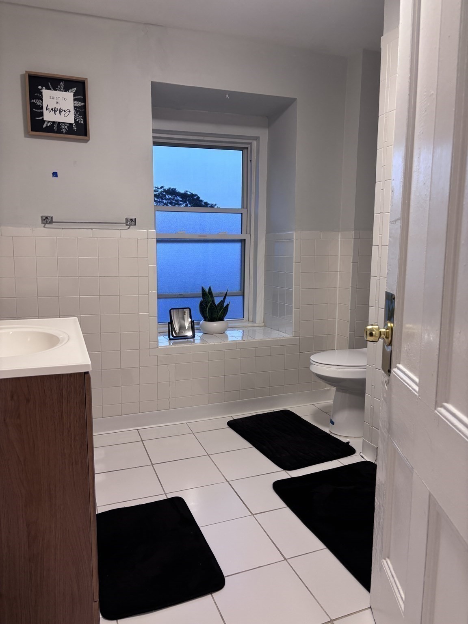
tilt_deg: -8.1
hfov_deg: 53.1
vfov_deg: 67.3
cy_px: 312
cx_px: 234
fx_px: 469
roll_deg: -2.0
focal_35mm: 26
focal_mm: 5.96
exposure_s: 1/60
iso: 160
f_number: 1.6
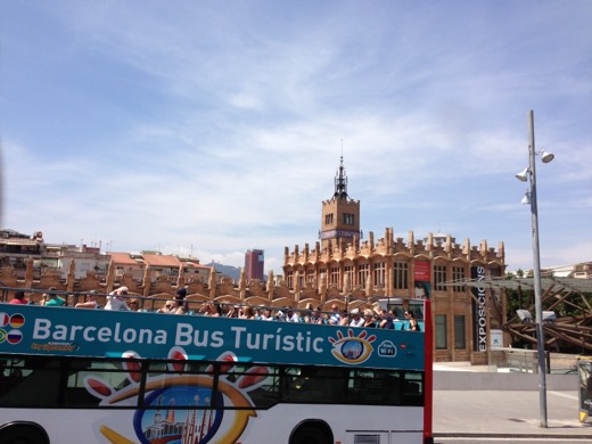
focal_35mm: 33
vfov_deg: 42.9
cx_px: 296
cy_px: 222
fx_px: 564
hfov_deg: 55.4
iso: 50
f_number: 2.4
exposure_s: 1/1869
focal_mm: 4.13
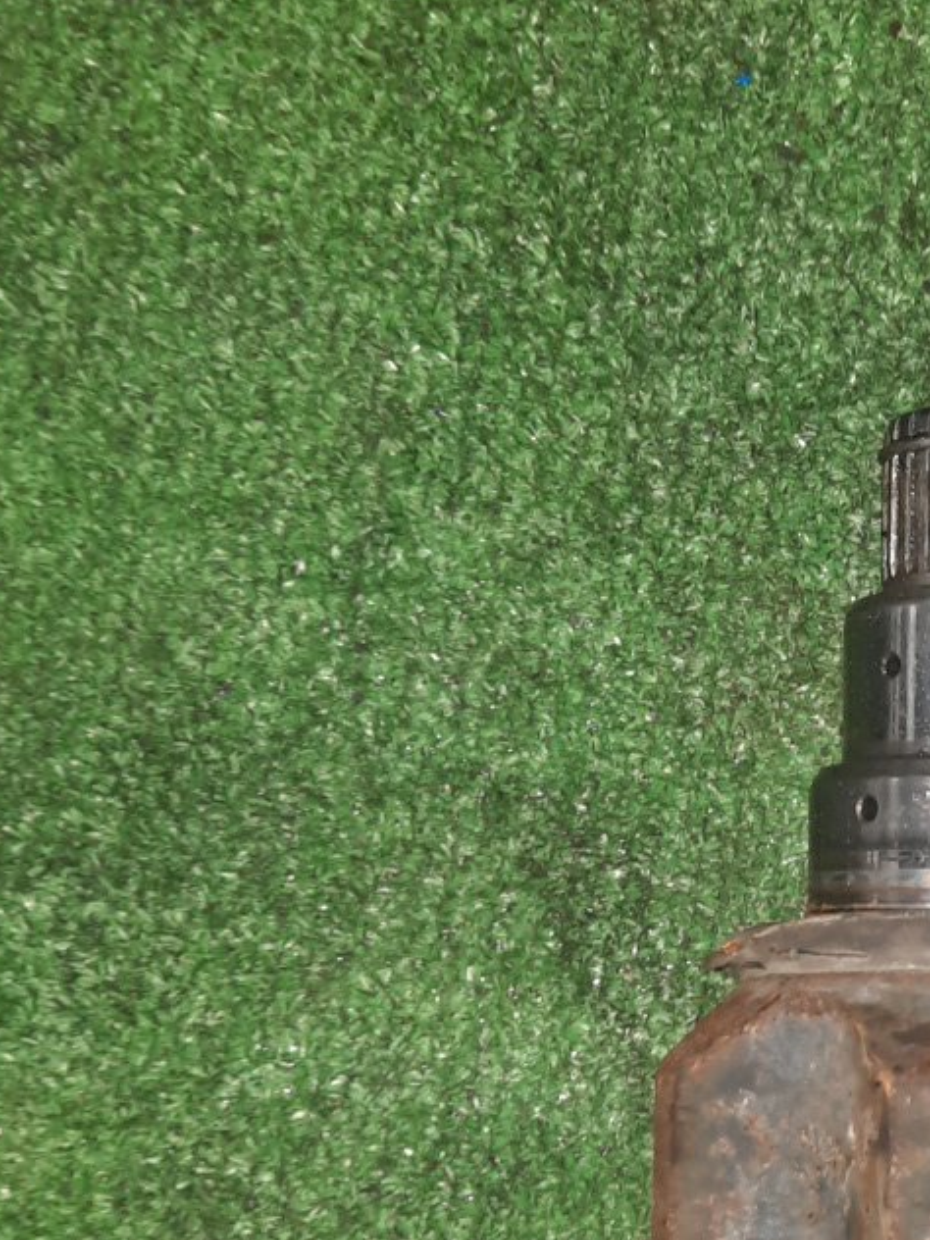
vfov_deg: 33.6
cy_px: 769
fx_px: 2042
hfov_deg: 25.0
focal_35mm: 57
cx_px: 812
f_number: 2
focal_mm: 4.6
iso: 338
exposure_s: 1/25
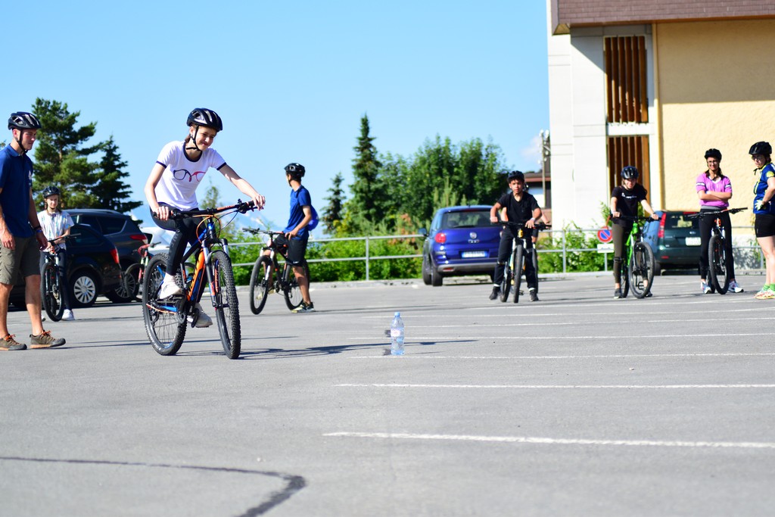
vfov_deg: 13.0
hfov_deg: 19.5
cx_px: 388
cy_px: 258
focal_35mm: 105
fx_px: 2261
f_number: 4
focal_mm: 70
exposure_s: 1/1250
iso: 250
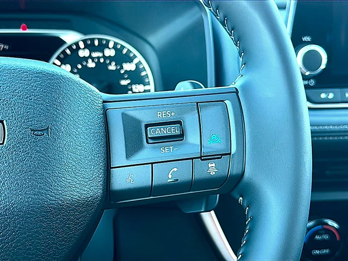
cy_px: 130
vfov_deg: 32.9
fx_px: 442
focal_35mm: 44
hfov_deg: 42.9
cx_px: 174
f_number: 1.78
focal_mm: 6.86
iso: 80
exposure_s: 1/92
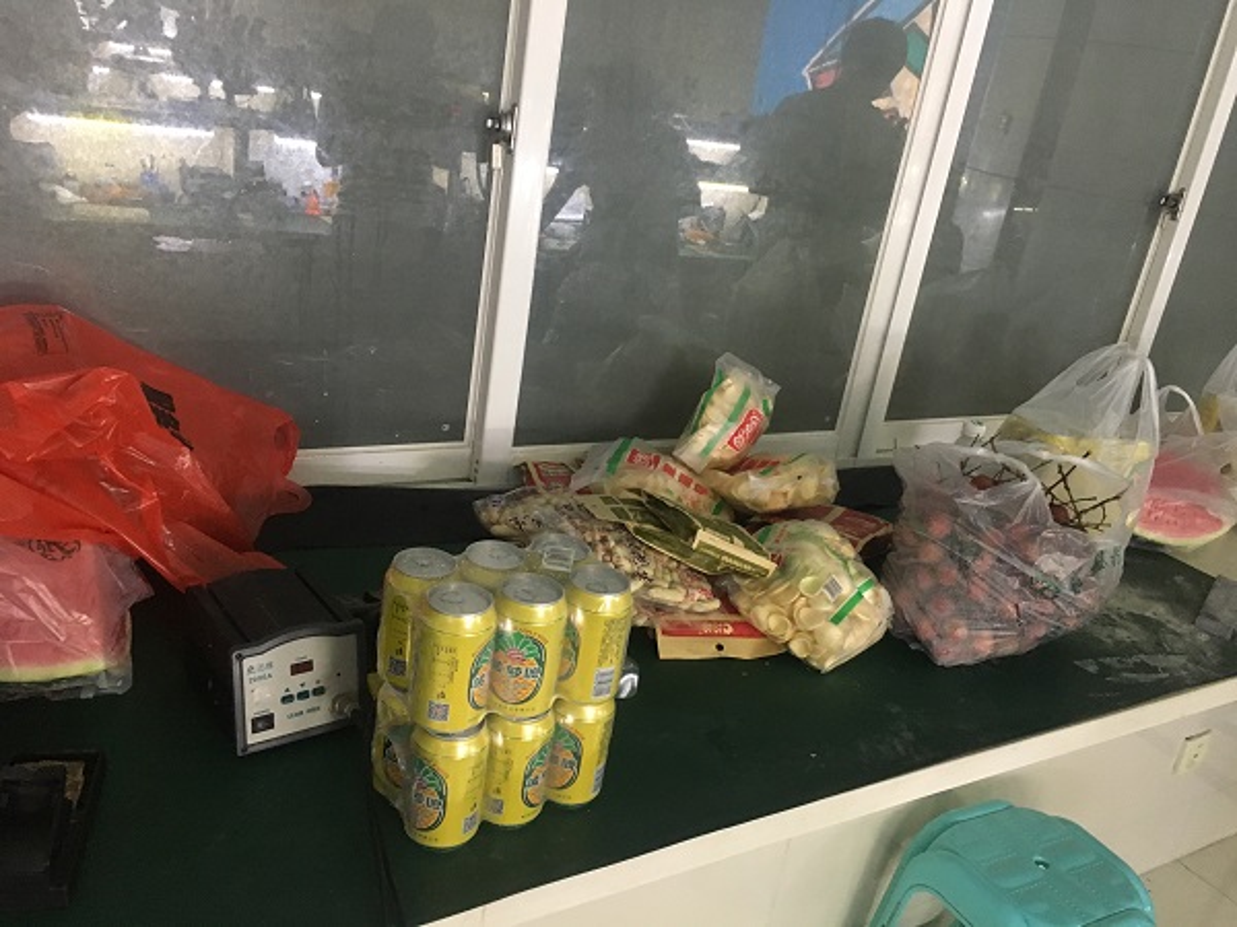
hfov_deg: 61.7
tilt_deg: -18.9
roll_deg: -9.6
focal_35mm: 29
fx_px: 1036
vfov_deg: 48.2
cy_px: 464
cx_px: 618
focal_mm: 4.15
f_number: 2.2
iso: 200
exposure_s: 1/17
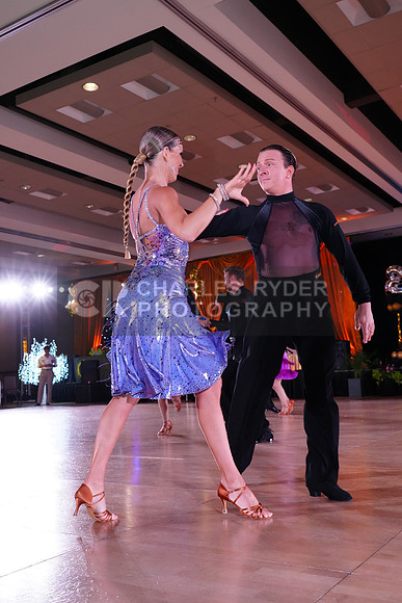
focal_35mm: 34
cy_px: 302
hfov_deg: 38.9
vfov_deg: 55.8
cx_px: 201
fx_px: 569
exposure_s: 1/250
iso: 3200
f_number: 5
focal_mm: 34
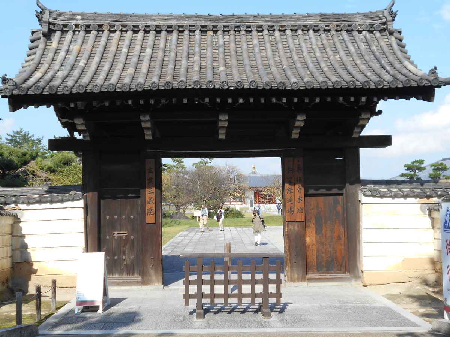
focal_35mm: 44
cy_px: 168
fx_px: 572
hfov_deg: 42.9
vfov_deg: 32.9
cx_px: 225
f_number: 4.2
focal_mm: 7.7
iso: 80
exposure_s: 1/400
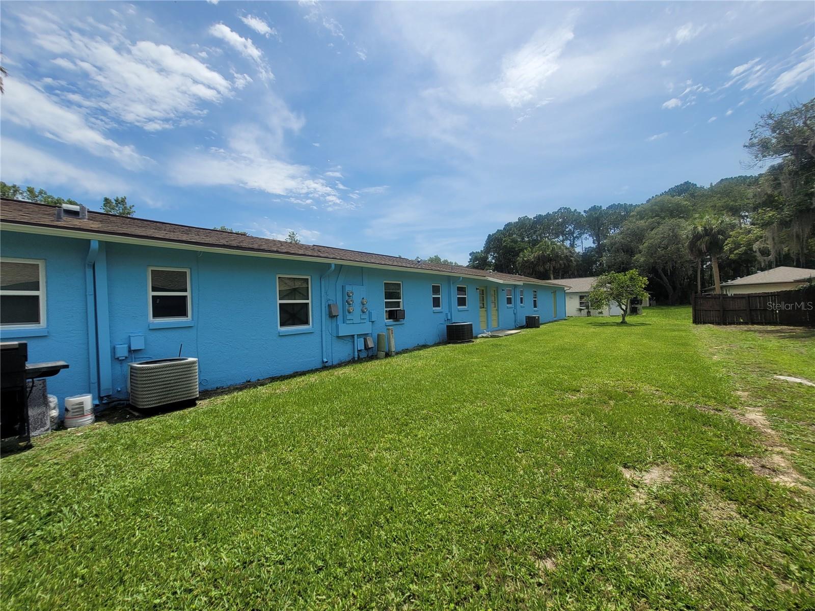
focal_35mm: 13
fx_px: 306
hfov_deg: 106.2
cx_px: 408
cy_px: 306
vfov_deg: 89.9
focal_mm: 2.2
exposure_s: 1/2835
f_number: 2.2
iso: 64
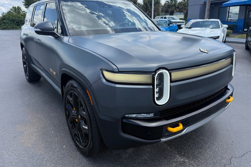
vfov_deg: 49.4
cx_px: 129
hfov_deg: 69.4
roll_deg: -0.7
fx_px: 181
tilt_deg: -13.7
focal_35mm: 26
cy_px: 71
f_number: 1.78
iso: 100
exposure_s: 1/2703
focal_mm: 6.76
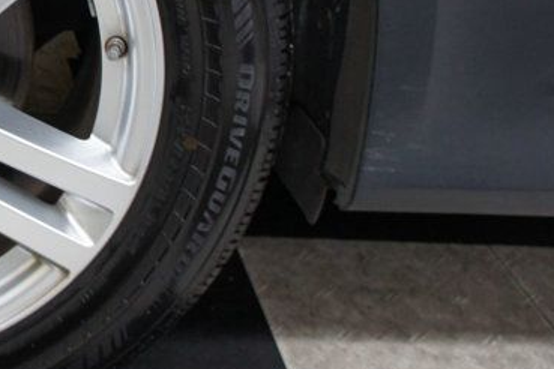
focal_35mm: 75
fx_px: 1154
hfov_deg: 24.1
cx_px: -137
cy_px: -33
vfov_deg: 17.6
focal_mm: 18
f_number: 3.5
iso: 500
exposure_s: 1/30
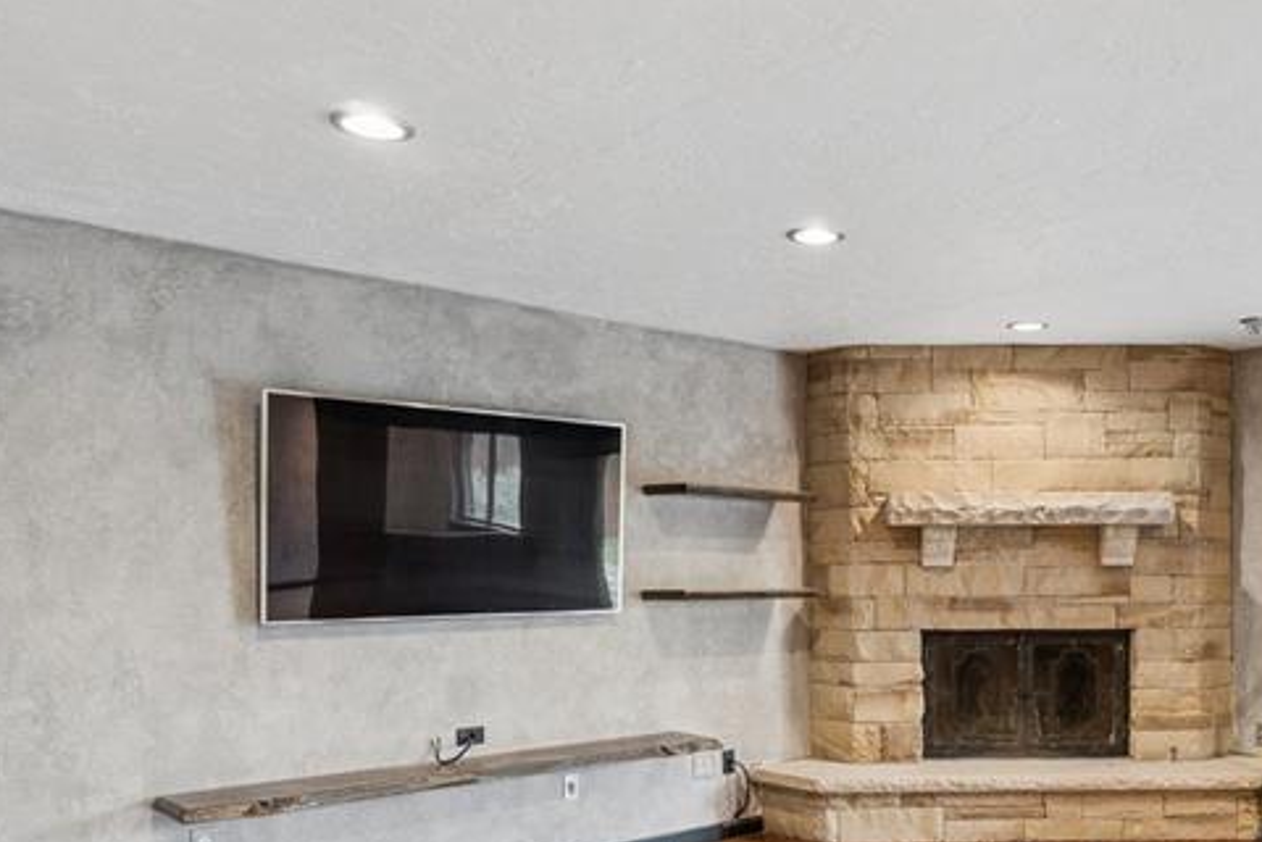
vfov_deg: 40.8
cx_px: 890
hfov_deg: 56.8
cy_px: 537
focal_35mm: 32
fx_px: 1122
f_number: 7.1
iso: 200
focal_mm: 10
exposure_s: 1/15
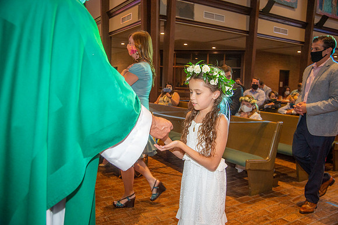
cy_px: 112
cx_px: 169
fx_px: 281
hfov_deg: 62.0
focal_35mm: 30
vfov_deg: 43.6
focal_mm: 30
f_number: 5
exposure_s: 1/200
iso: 1600
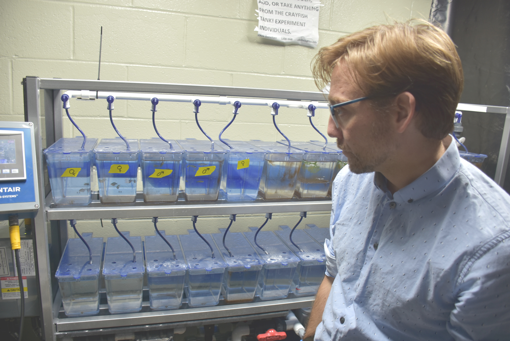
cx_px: 255
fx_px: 383
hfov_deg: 67.4
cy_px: 170
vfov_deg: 48.0
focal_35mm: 27
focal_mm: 18
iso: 200
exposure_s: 1/50
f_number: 3.5
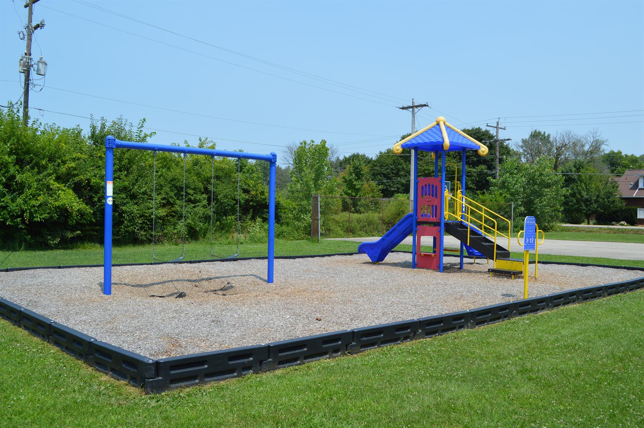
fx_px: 590
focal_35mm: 33
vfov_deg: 39.9
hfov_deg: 57.3
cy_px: 214
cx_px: 322
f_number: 8
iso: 100
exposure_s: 1/250
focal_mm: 22
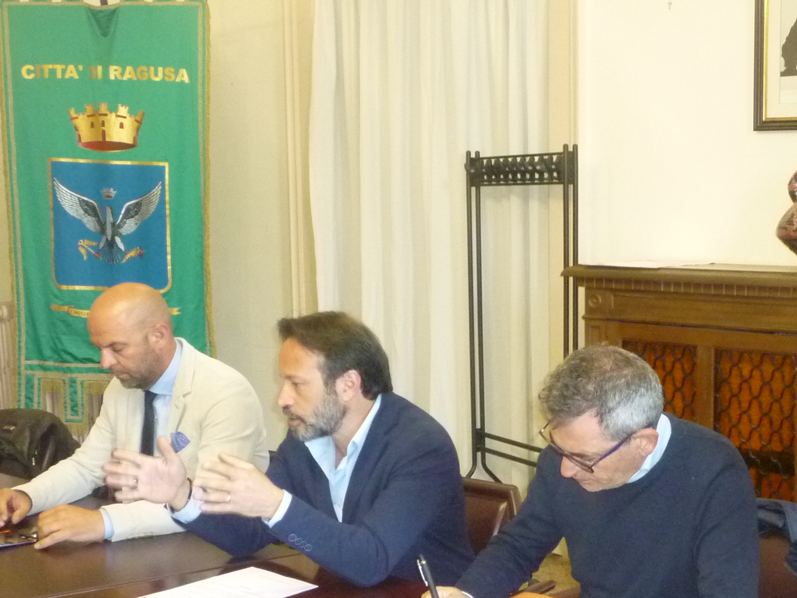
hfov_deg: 36.0
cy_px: 425
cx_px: 597
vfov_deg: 27.8
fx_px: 1198
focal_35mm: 52
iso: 500
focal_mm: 5.2
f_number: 3.3
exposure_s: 1/30
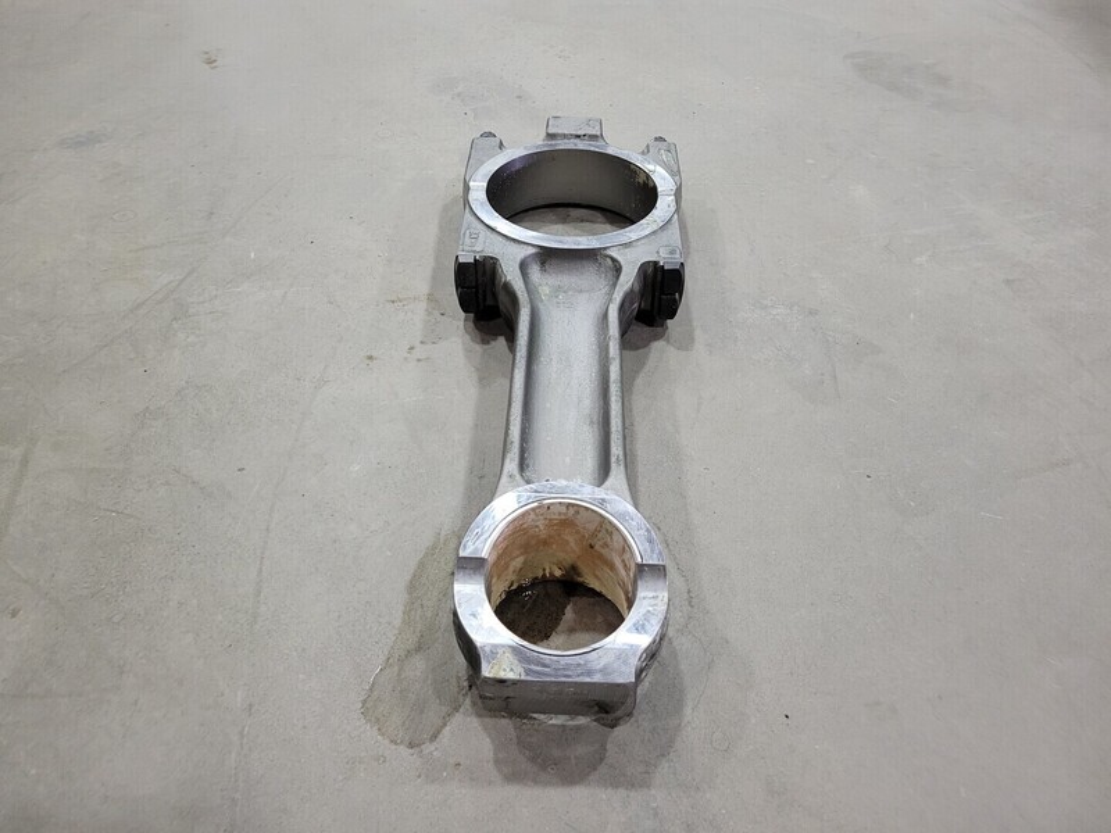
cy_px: 416
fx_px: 834
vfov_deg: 53.1
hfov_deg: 67.3
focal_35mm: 26
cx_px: 556
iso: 500
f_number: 1.8
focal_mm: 5.4
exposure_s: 1/40
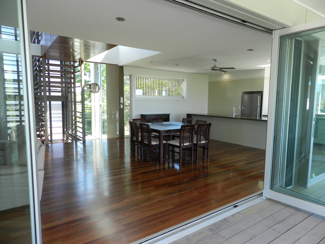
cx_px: 162
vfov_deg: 58.9
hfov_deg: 73.9
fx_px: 216
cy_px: 122
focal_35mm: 23
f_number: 3.4
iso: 160
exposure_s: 1/60
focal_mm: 4
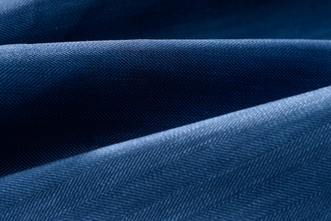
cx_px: 166
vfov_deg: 13.0
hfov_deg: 19.5
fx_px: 965
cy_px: 110
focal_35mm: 105
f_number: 16
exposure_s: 1/160
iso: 100
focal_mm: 105
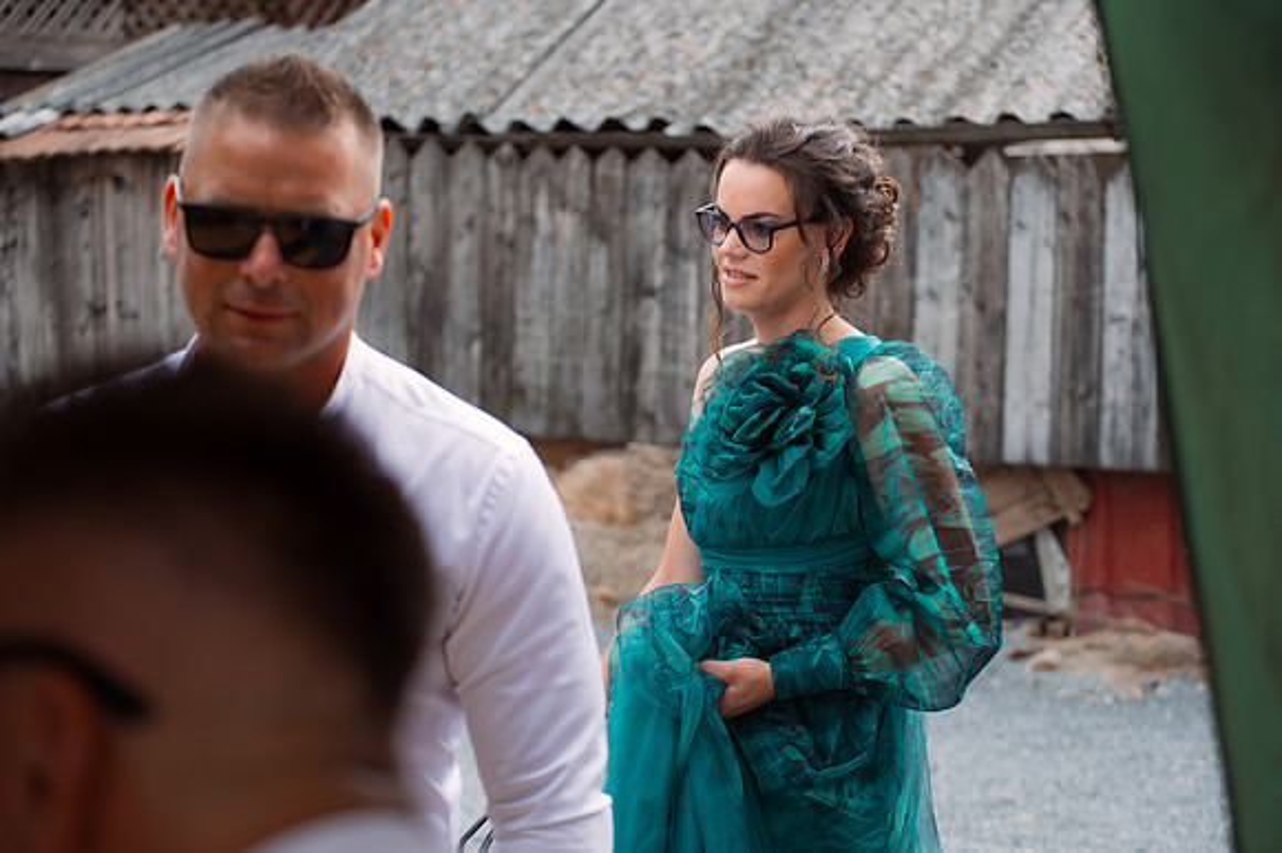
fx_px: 2821
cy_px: 370
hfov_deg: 25.6
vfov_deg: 17.2
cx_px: 726
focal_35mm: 79
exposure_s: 1/400
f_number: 4
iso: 200
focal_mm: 70
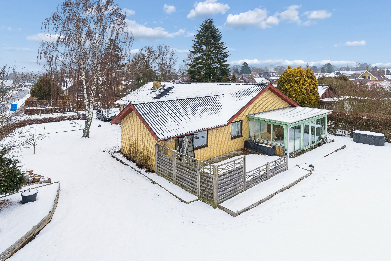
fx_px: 220
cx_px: 196
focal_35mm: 20
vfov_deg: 61.3
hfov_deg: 83.3
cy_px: 130
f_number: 8
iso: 500
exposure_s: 1/250
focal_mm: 13.5
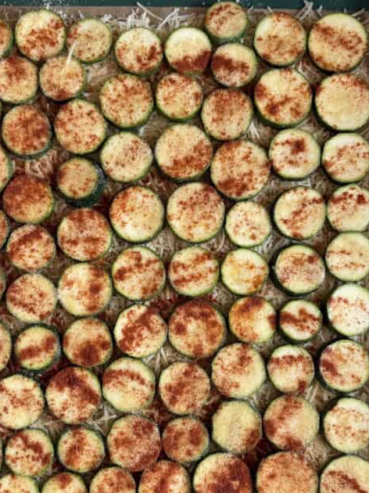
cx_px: 163
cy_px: 304
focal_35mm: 37
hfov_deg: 38.6
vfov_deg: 49.7
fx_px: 526
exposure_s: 1/121
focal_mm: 6.8
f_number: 1.8
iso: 200
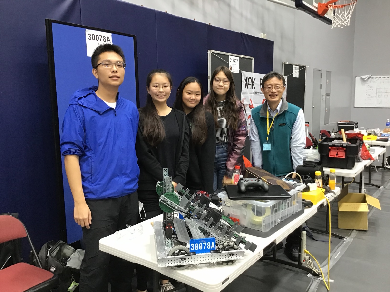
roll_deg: +1.3
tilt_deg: -7.8
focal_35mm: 31
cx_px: 195
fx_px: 349
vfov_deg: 45.4
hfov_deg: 58.4
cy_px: 146
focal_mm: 3.3
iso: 100
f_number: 2.4
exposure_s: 1/30
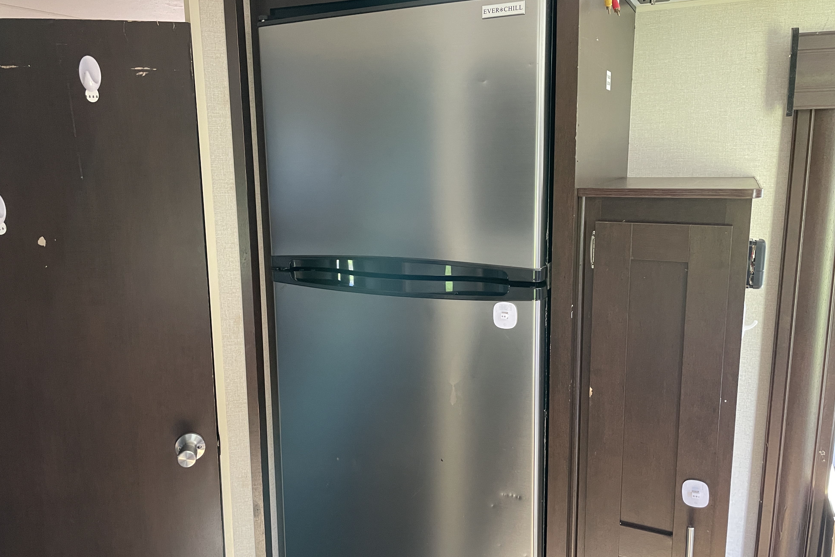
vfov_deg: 46.4
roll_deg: +2.6
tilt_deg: -8.7
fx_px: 649
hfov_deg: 65.5
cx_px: 413
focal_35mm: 28
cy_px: 277
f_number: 1.6
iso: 500
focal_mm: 4.2
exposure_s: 1/60
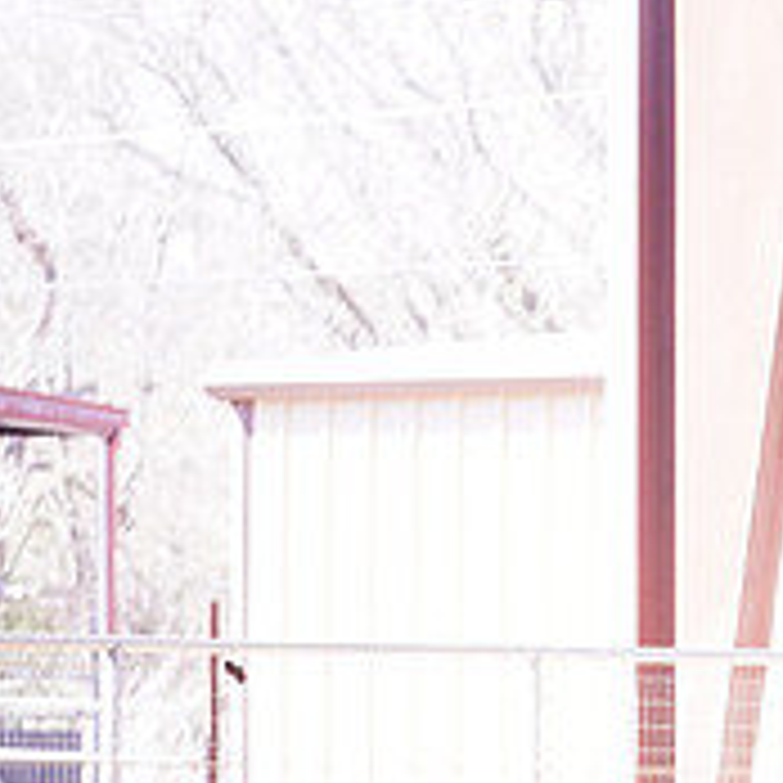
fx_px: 14510
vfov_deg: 3.1
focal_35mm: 567
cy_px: 826
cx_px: 1264
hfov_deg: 3.1
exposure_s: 1/1600
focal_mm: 200
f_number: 2.8
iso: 2500
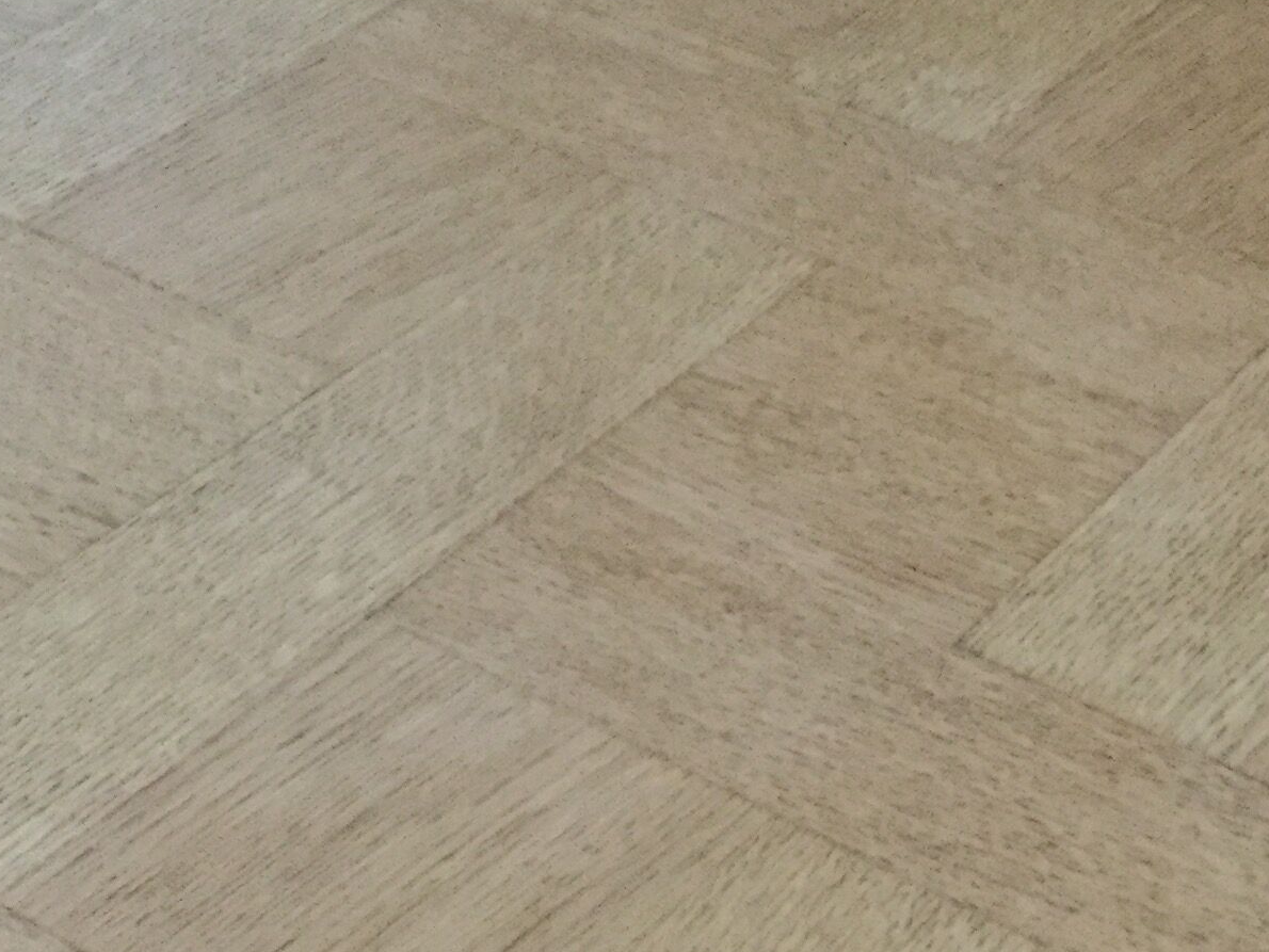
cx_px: 913
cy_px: 628
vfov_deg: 17.3
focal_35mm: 85
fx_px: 3117
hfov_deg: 22.8
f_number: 2.4
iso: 640
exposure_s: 1/17
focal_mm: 3.3
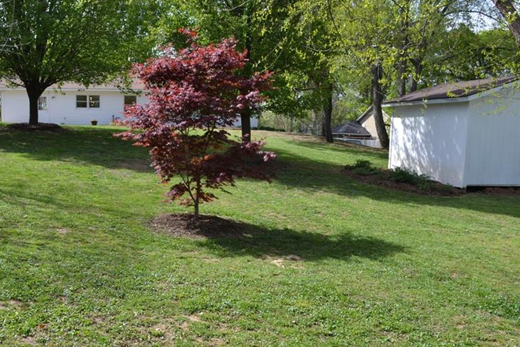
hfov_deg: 52.8
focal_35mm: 36
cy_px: 213
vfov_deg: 36.7
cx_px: 211
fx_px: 520
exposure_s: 1/200
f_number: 10
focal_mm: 18
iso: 400
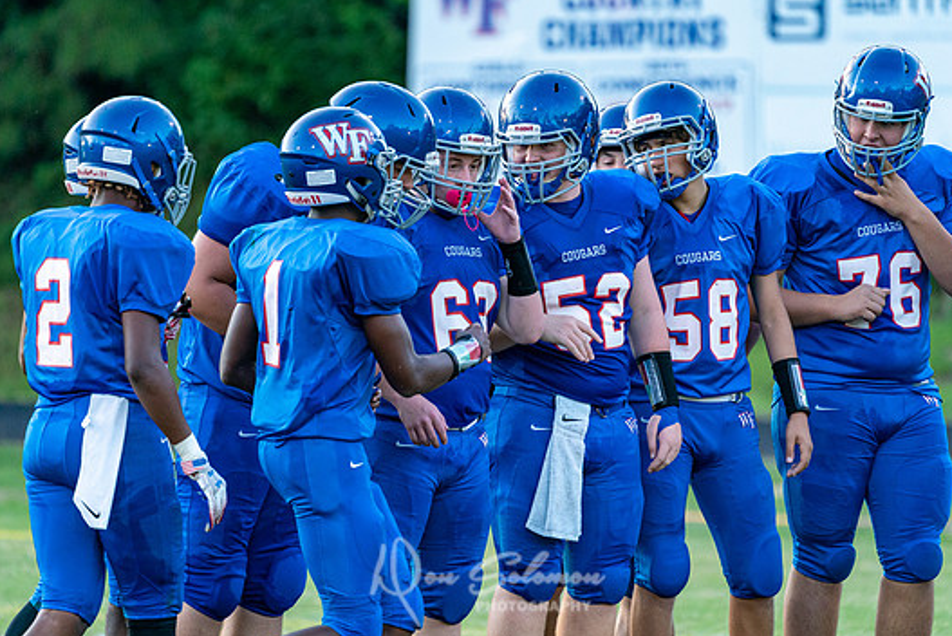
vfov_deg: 3.0
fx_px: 12012
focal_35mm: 454
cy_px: 319
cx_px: 507
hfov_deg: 4.5
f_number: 5.6
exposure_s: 1/1000
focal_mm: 400
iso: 4000
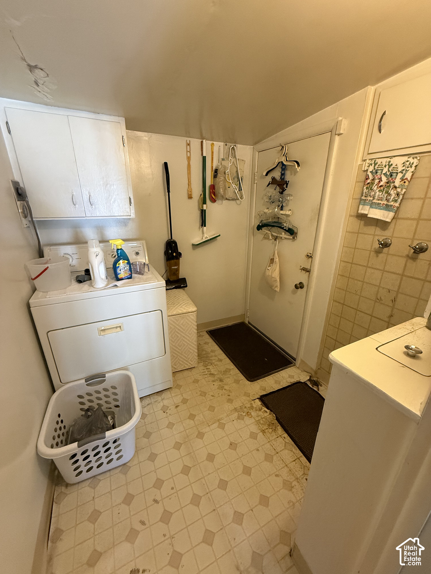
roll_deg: +0.2
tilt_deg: -19.1
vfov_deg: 102.1
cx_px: 216
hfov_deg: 85.7
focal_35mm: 14
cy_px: 287
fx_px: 232
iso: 500
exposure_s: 1/60
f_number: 2.2
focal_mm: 2.22
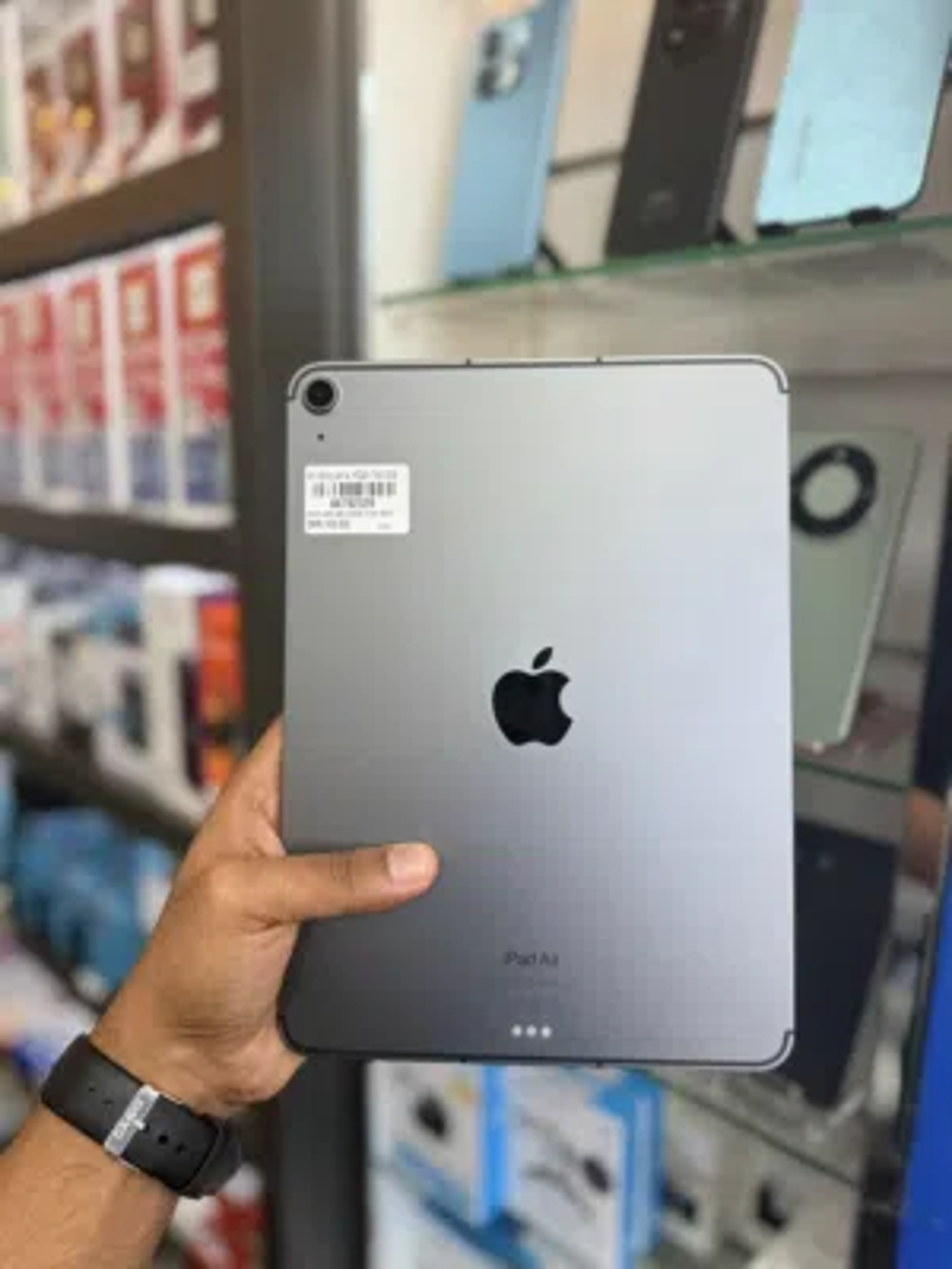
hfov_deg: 56.8
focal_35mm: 24
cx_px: 476
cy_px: 634
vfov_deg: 71.6
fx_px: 880
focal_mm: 6.76
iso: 80
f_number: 1.78
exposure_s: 1/370
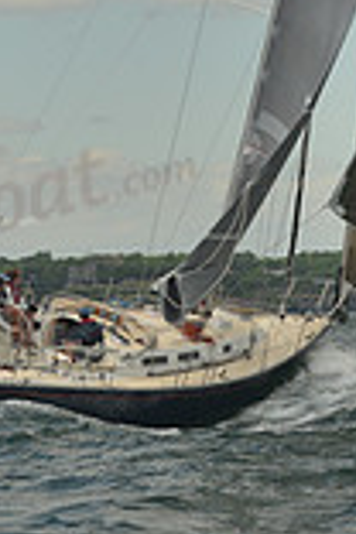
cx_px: 375
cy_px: -356
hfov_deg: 5.3
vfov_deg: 7.7
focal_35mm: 261
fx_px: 3871
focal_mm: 70
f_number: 6.3
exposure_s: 1/800
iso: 400
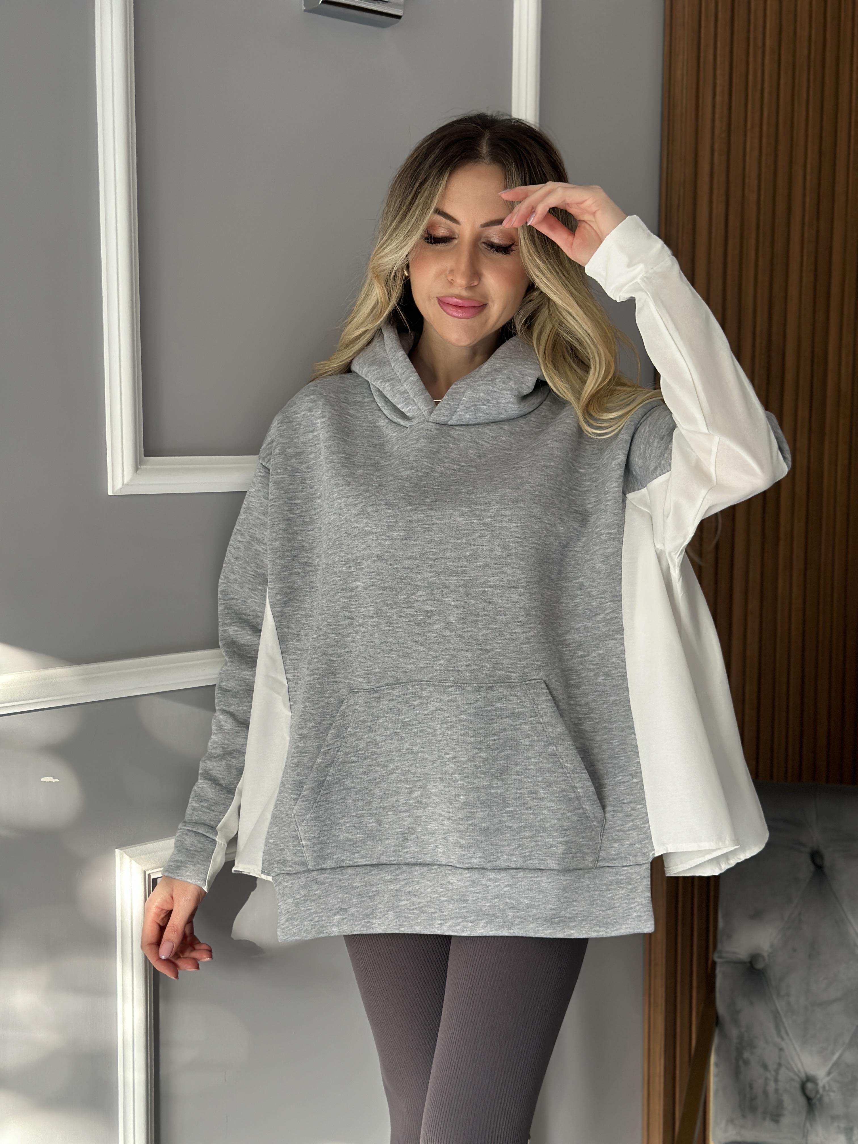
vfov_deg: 39.7
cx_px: 429
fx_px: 1586
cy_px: 572
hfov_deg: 30.3
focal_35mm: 48
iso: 125
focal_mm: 6.86
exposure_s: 1/67
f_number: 1.78
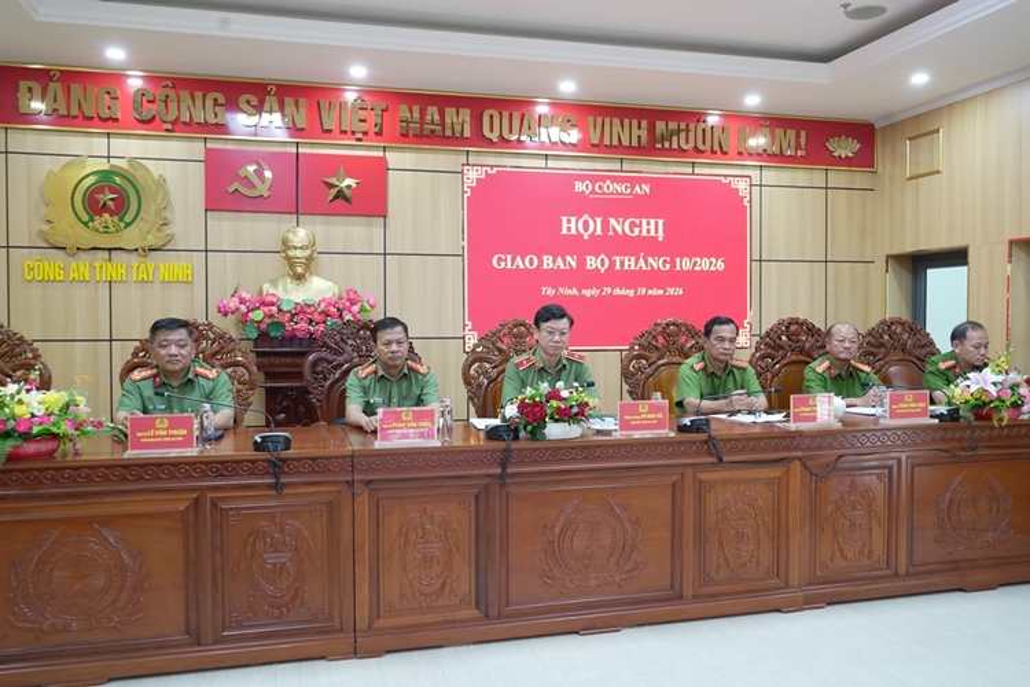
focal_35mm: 29
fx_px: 830
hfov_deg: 63.7
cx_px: 515
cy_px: 344
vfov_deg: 45.0
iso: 2500
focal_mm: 29
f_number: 6.3
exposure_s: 1/30
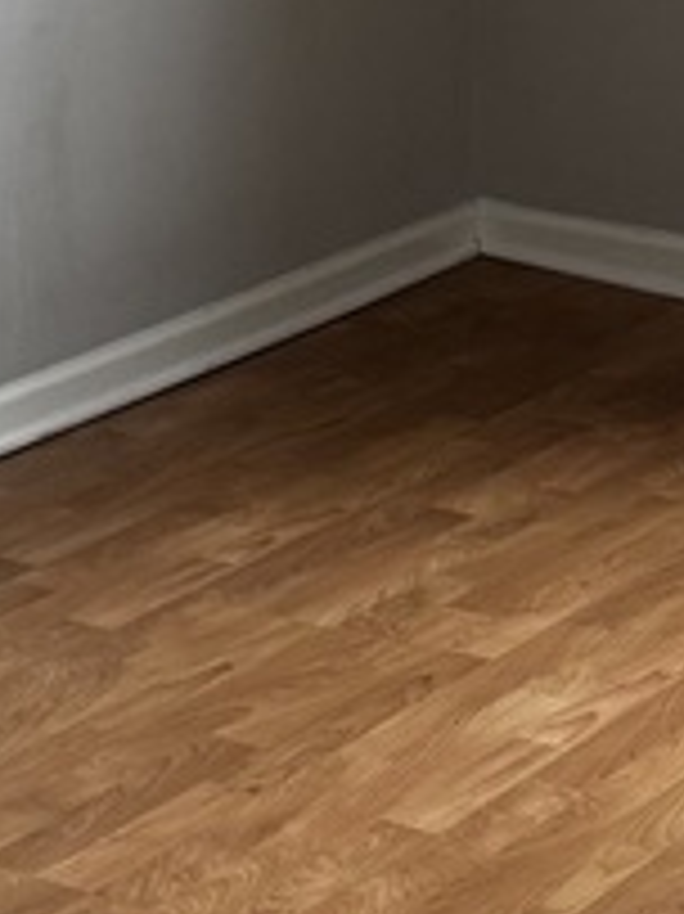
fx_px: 3376
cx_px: 724
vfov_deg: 14.5
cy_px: -405
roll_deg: -1.2
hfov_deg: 11.4
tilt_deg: -3.7
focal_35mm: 128
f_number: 1.78
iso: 160
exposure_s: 1/120
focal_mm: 6.76
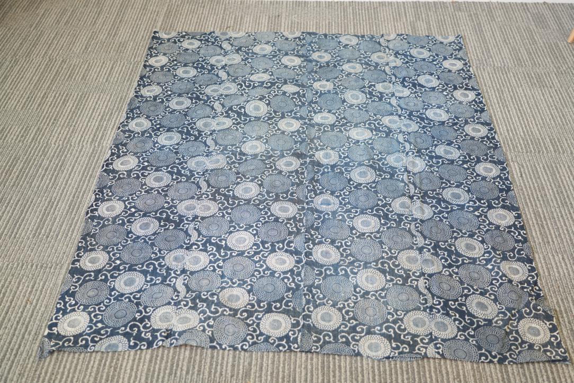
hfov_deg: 48.5
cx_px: 287
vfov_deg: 33.4
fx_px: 638
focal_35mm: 40
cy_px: 192
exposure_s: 1/40
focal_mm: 40
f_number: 4
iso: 640
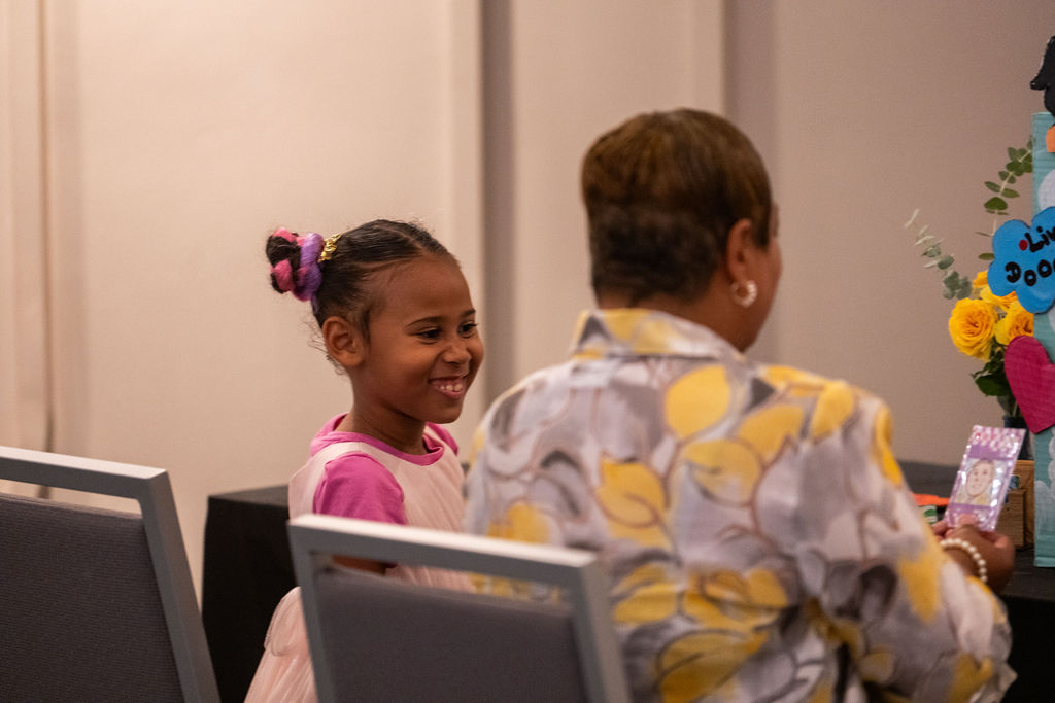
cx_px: 528
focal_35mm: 200
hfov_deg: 10.3
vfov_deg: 6.9
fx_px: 5862
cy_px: 352
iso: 2000
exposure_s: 1/125
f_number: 2.8
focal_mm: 200
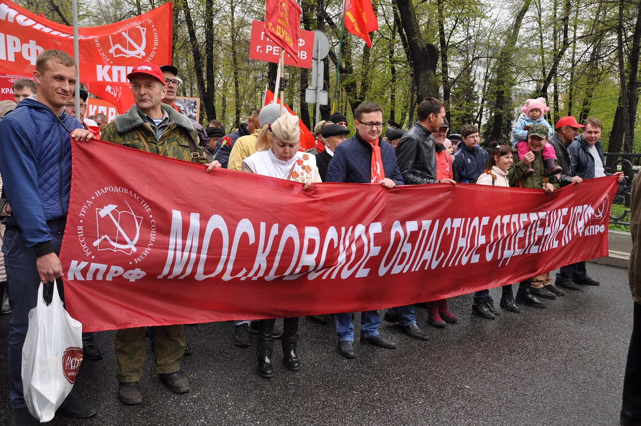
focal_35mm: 33
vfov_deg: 39.9
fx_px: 587
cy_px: 213
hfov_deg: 57.3
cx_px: 320
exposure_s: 1/200
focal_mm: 22
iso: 200
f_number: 7.1
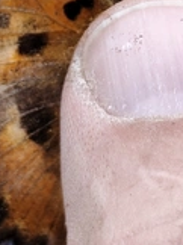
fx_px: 1286
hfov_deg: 8.1
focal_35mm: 182
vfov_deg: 10.7
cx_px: 163
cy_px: -39
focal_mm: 6.19
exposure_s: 1/100
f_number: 1.65
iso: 200
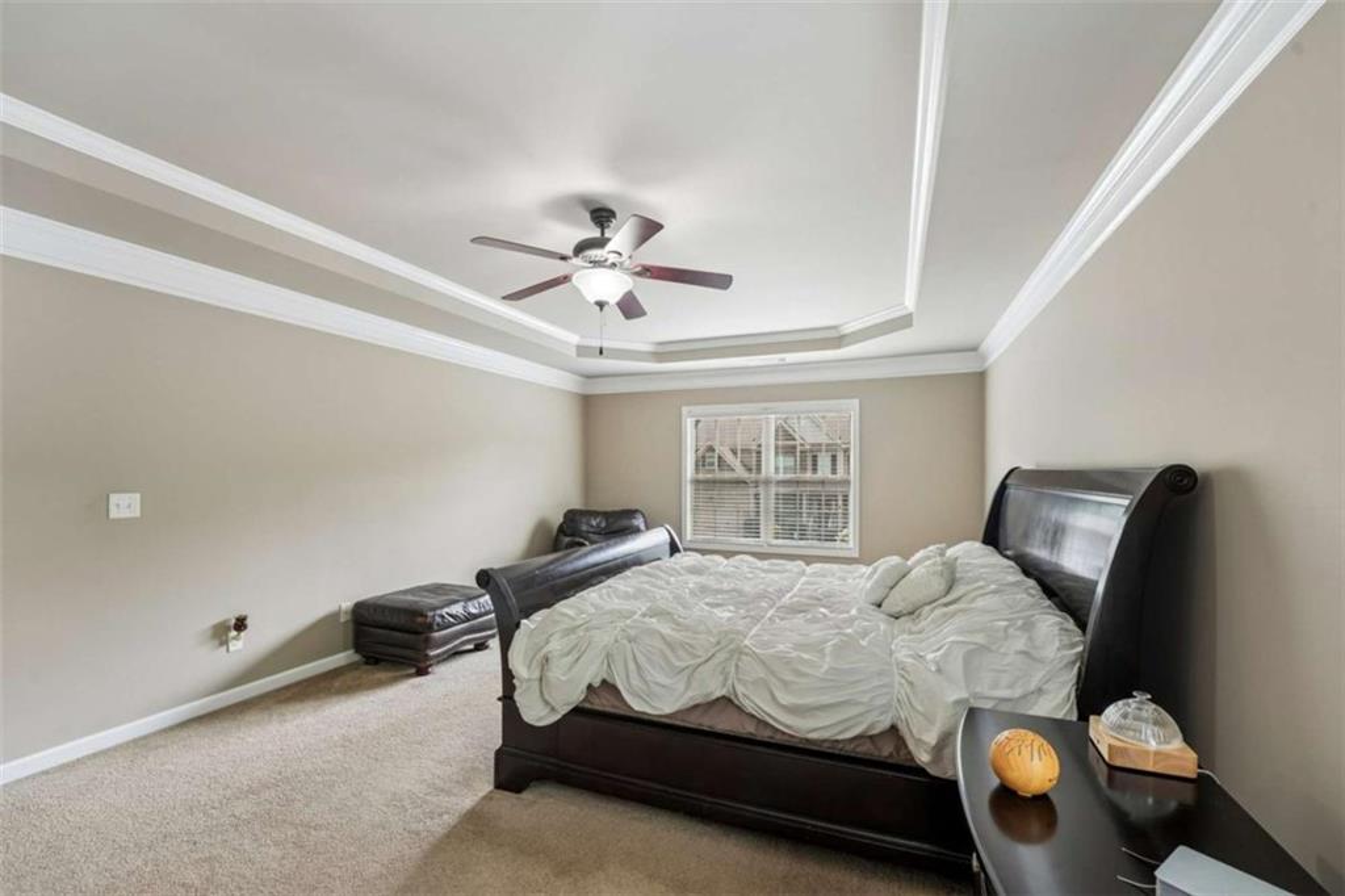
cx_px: 672
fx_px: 523
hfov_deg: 104.3
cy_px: 448
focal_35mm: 14
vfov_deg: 81.2
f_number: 8
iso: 320
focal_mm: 14
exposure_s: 1/20
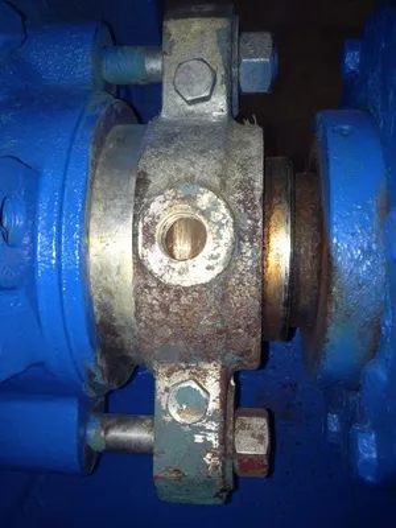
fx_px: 534
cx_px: 198
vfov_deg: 52.6
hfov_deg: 40.7
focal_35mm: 35
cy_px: 264
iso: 50
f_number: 2.4
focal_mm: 4.28
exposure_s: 1/39
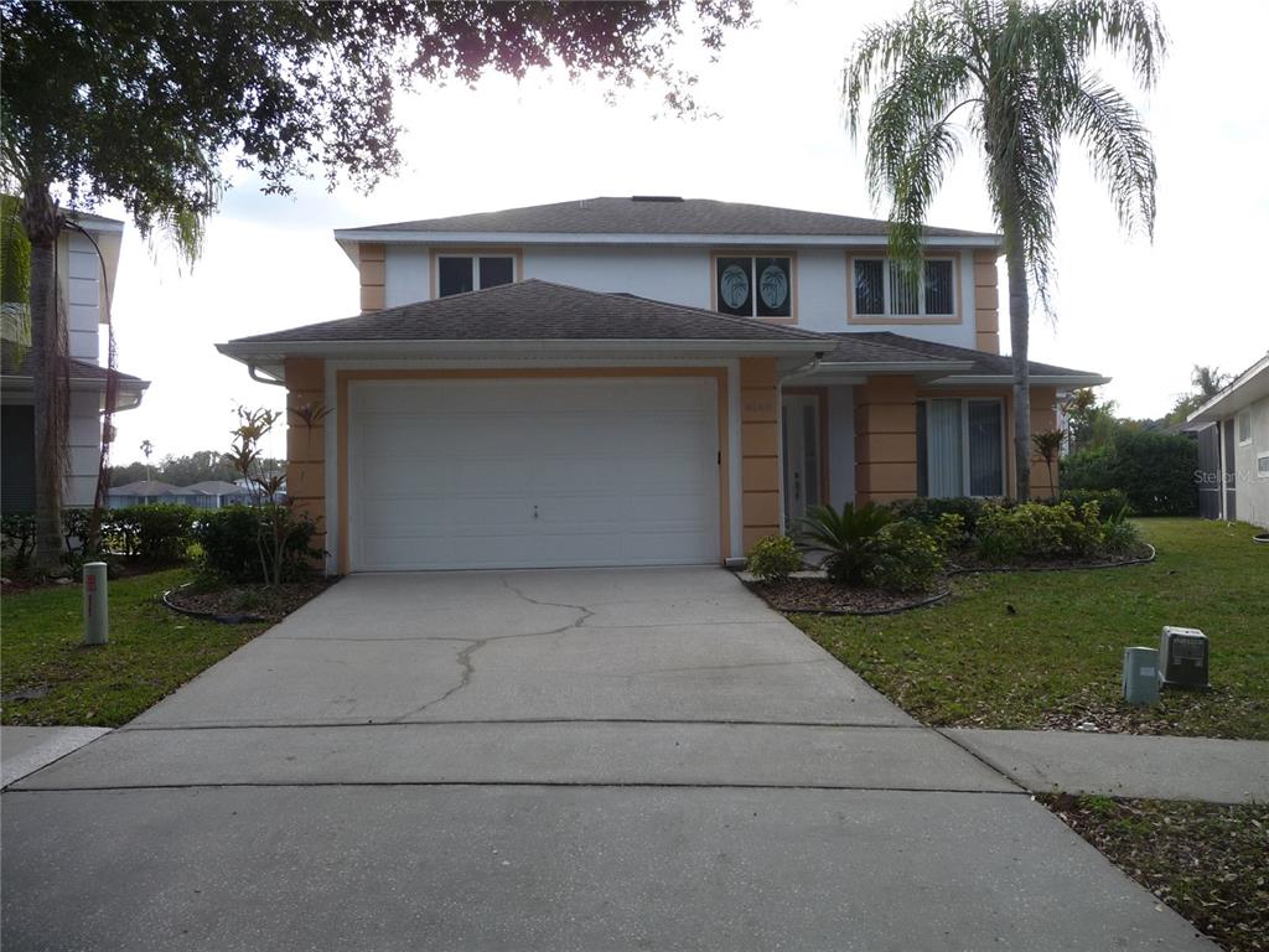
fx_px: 1026
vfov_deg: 49.7
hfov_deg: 63.4
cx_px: 634
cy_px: 476
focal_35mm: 28
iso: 100
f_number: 3.3
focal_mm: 4.7
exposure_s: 1/250
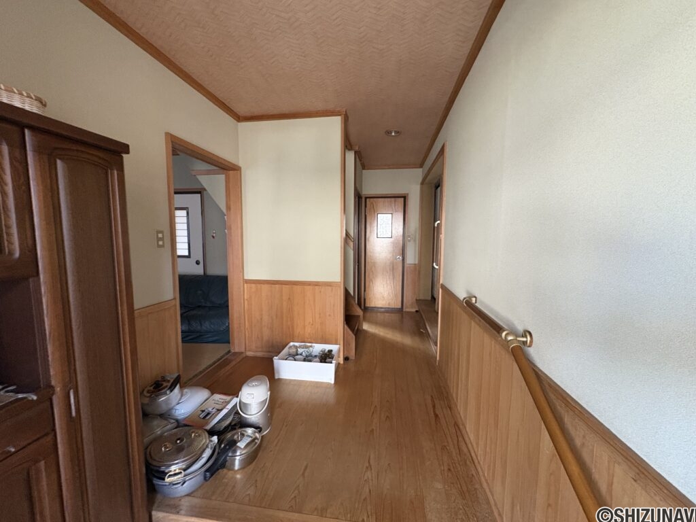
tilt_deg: -4.2
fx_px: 281
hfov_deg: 102.1
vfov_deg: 85.7
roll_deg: +0.7
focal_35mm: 14
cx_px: 348
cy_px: 261
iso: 400
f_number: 2.2
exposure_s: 1/60
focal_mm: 2.22
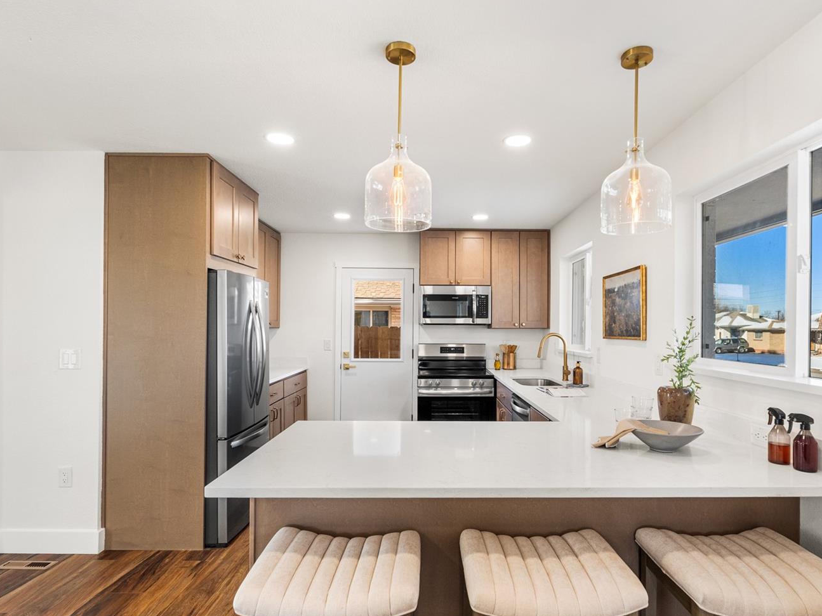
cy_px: 333
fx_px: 451
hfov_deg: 84.6
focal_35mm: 19
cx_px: 439
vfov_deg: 68.6
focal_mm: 16
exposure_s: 1/50
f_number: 8
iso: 800
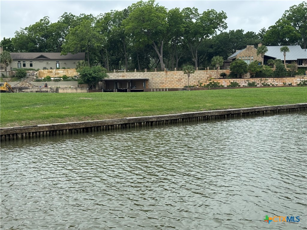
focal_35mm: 48
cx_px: 154
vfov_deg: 30.3
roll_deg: +0.9
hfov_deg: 39.7
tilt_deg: -3.4
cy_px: 115
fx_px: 426
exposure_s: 1/1923
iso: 64
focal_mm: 6.76
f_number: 1.78
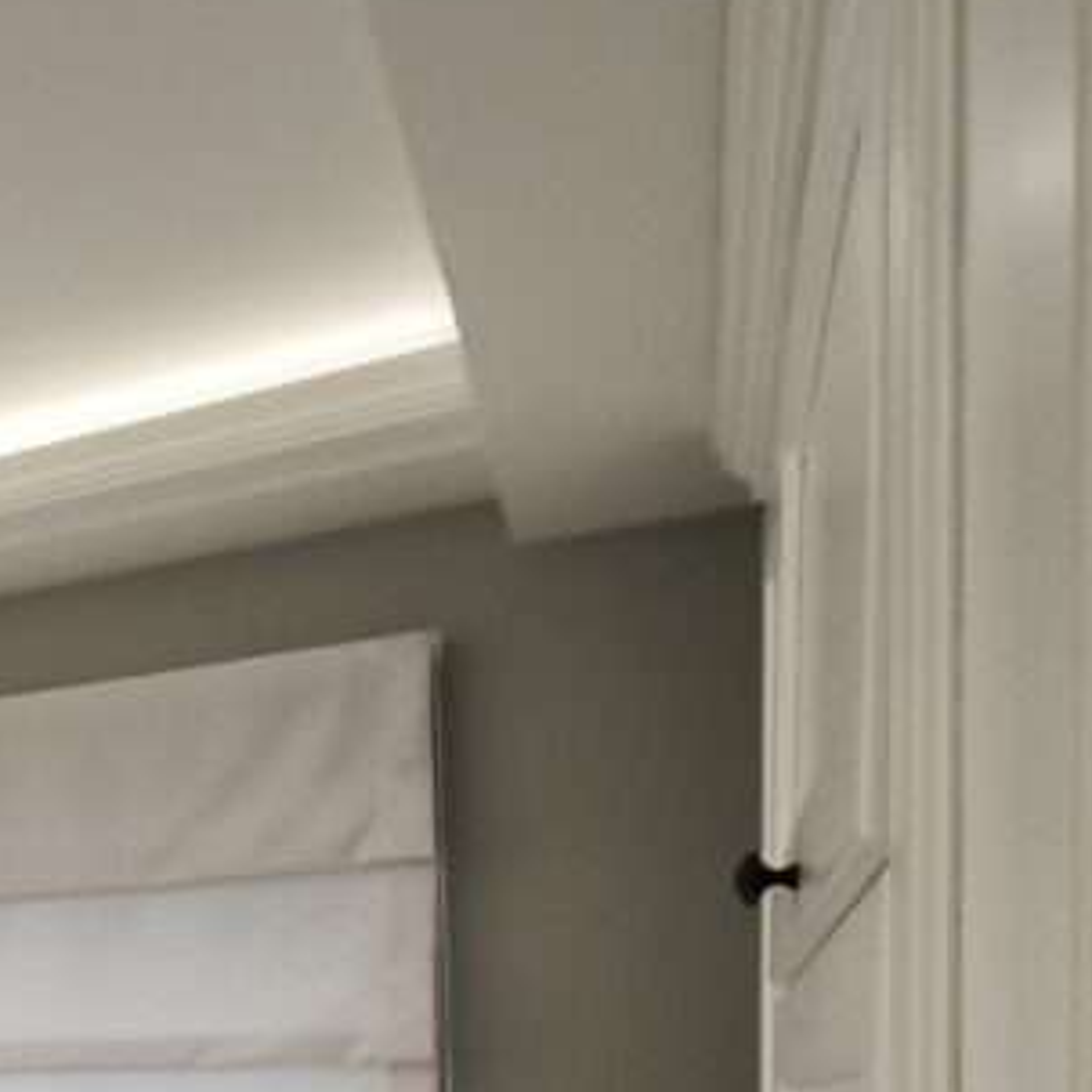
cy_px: 1106
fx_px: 1606
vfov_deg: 34.0
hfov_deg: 25.0
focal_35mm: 45
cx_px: -673
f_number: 2.2
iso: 250
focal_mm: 1.91
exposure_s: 1/53.3
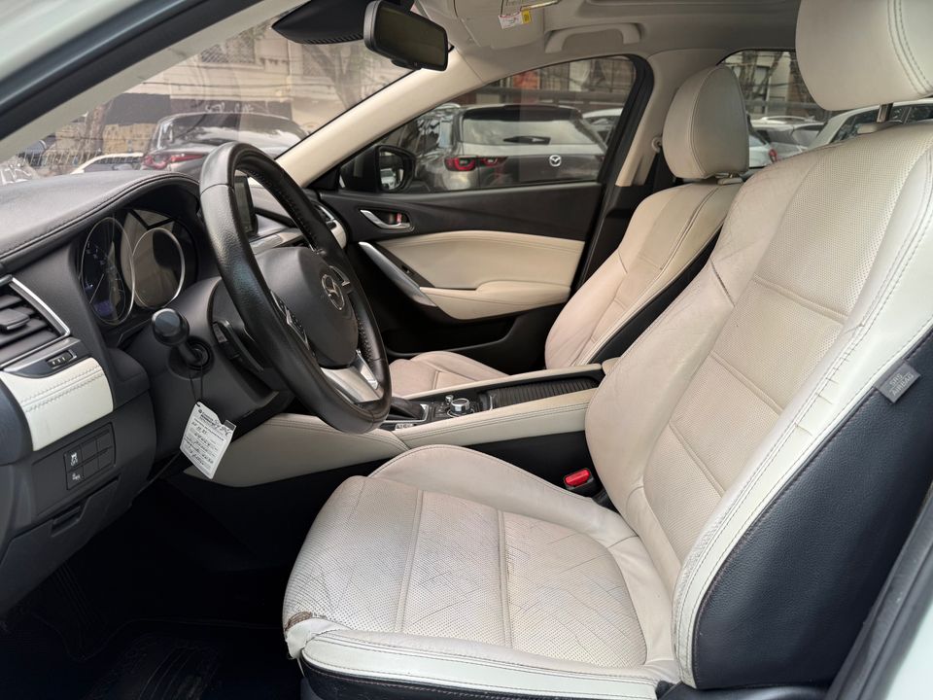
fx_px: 647
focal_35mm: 24
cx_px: 466
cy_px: 350
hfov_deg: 71.6
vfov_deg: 56.8
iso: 80
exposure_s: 1/121
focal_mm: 6.76
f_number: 1.78
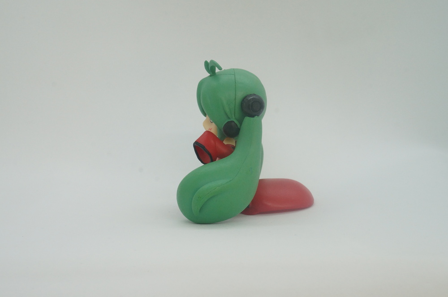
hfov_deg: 31.2
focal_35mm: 64
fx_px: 802
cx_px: 224
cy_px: 148
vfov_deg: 21.0
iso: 1250
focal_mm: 43
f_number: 14
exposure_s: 1/80
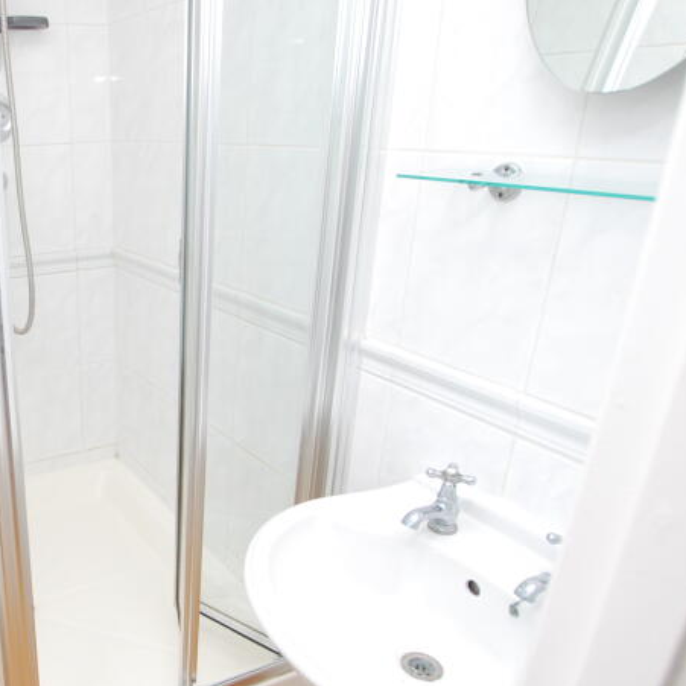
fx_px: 650
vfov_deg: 55.4
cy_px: 398
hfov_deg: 50.3
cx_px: 88
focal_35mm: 29
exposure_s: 1/60
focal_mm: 10
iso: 100
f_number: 4
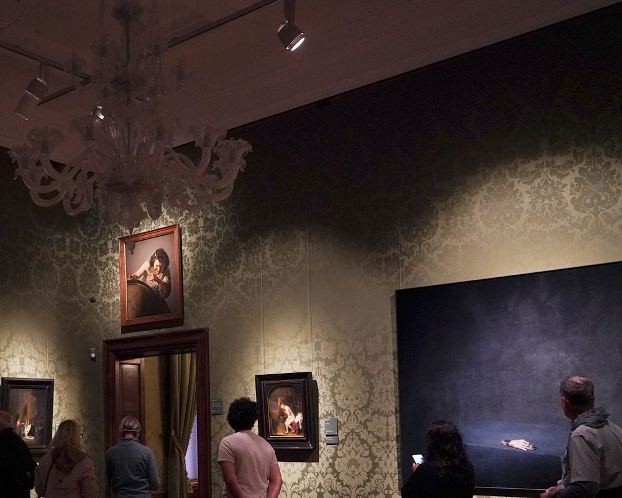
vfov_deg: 32.5
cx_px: 136
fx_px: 828
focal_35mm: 45
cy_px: 399
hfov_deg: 39.7
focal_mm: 24
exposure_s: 1/80
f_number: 2.8
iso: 3200
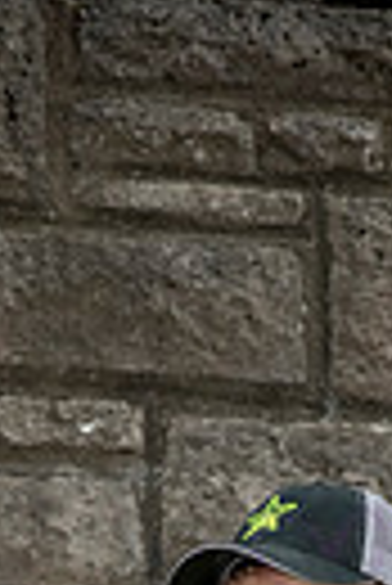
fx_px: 7607
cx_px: 338
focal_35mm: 467
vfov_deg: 4.4
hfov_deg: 3.0
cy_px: 968
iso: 640
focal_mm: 135
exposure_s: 1/500
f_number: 9
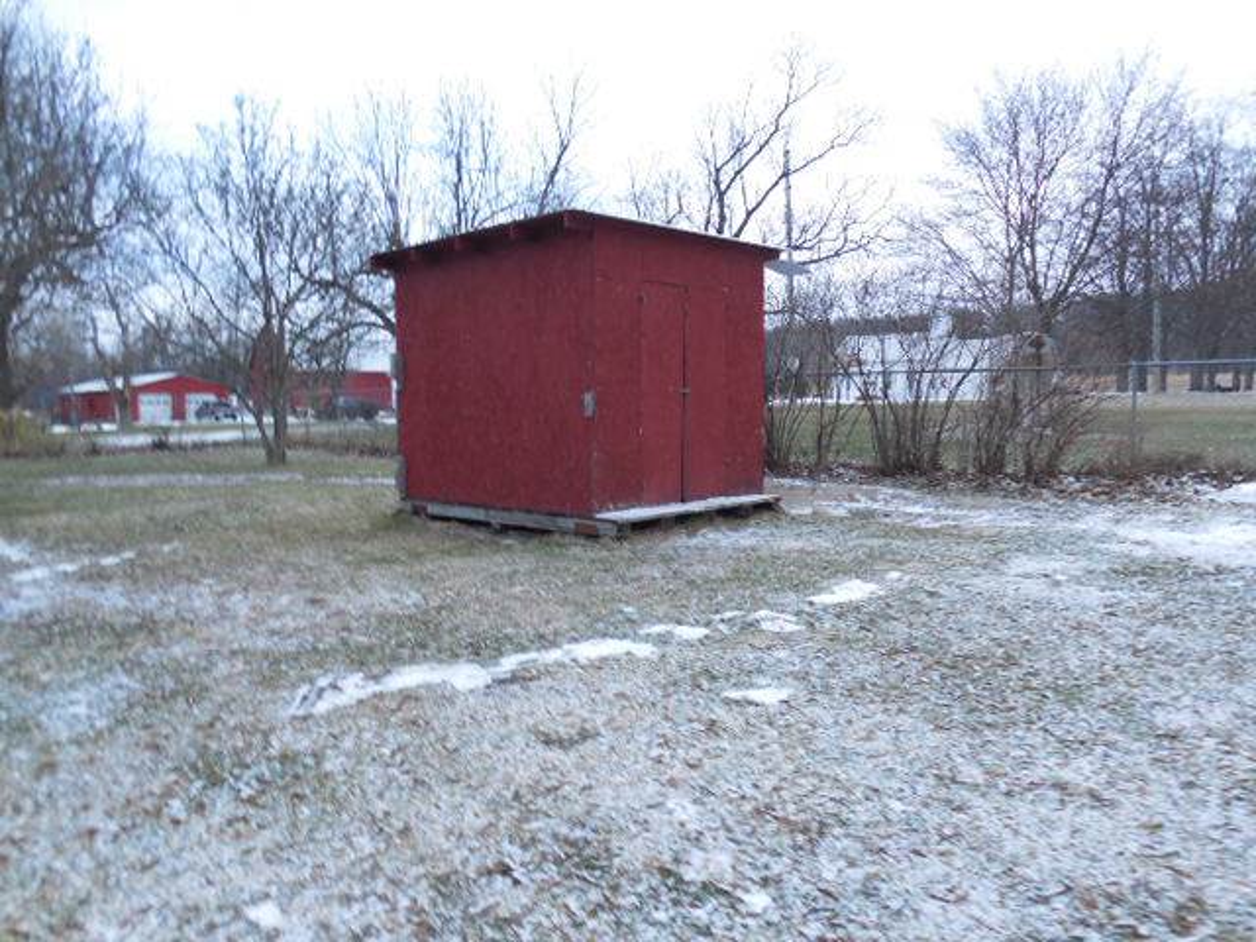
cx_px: 628
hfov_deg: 67.3
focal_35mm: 26
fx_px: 943
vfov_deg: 53.1
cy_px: 471
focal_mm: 4.6
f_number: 3.5
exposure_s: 1/40
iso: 125
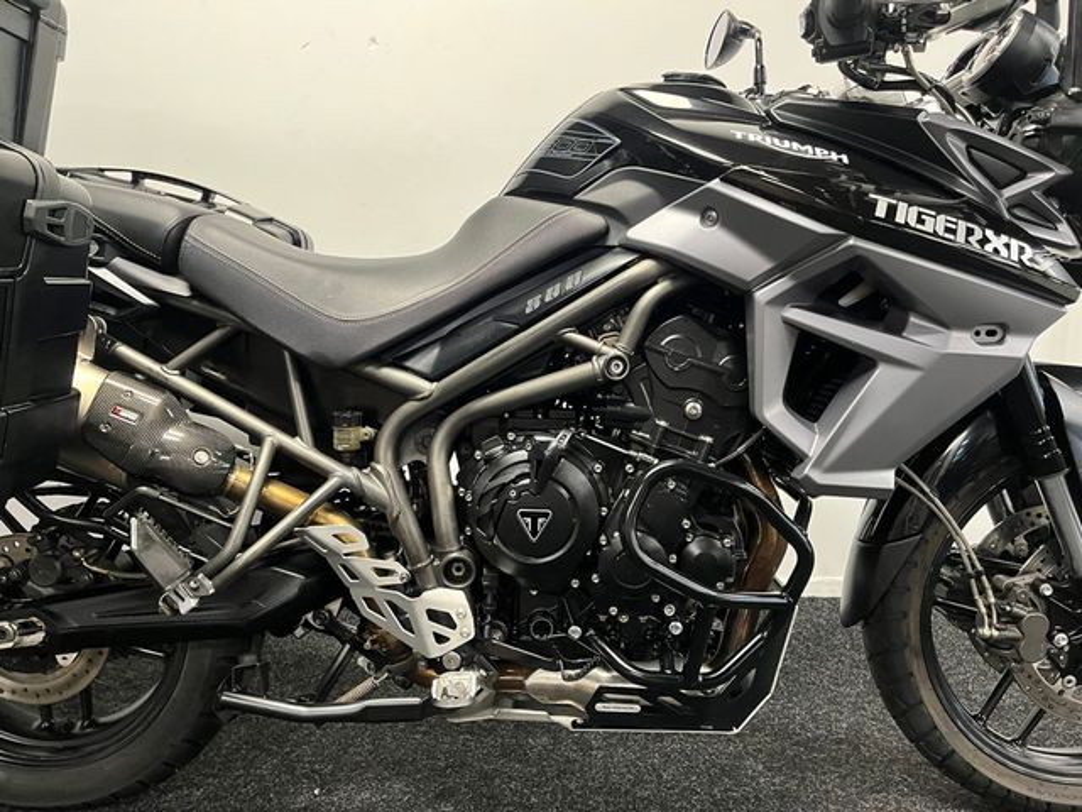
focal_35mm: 26
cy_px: 406
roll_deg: +0.1
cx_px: 541
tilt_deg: -9.5
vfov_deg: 53.1
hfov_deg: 67.3
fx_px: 813
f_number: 1.6
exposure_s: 1/50
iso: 400
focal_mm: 5.1
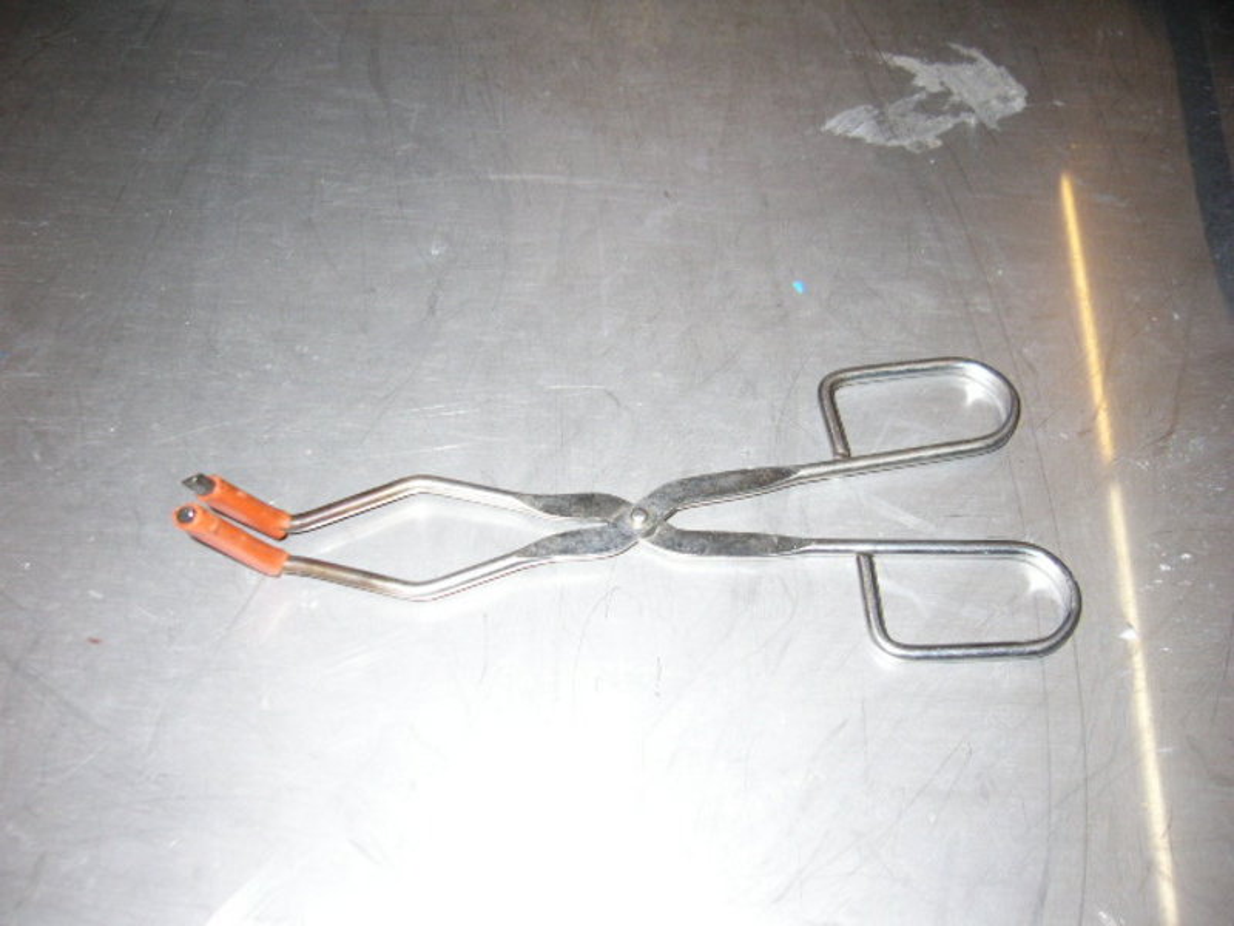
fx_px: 1248
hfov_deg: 52.6
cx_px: 617
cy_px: 463
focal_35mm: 35
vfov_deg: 40.7
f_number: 2.8
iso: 100
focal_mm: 5.8
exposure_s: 1/60
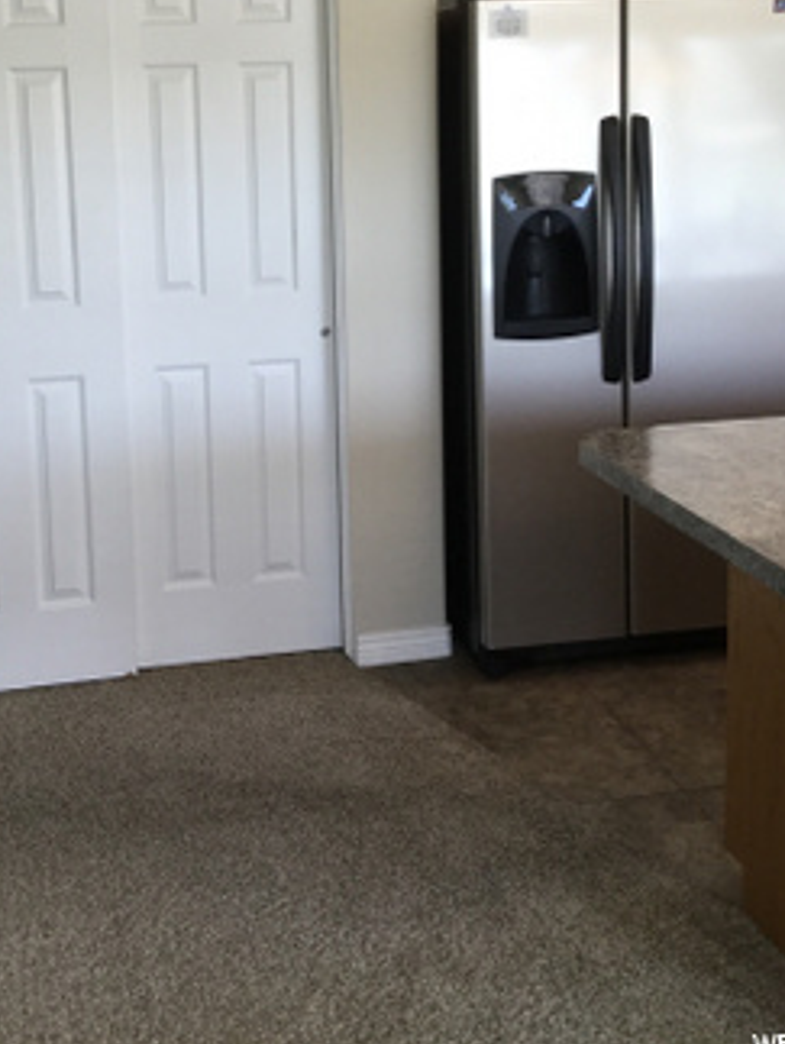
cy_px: 281
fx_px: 1388
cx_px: 275
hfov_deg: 31.4
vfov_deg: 40.2
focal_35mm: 46
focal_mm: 3.3
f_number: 2.4
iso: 25
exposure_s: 1/30
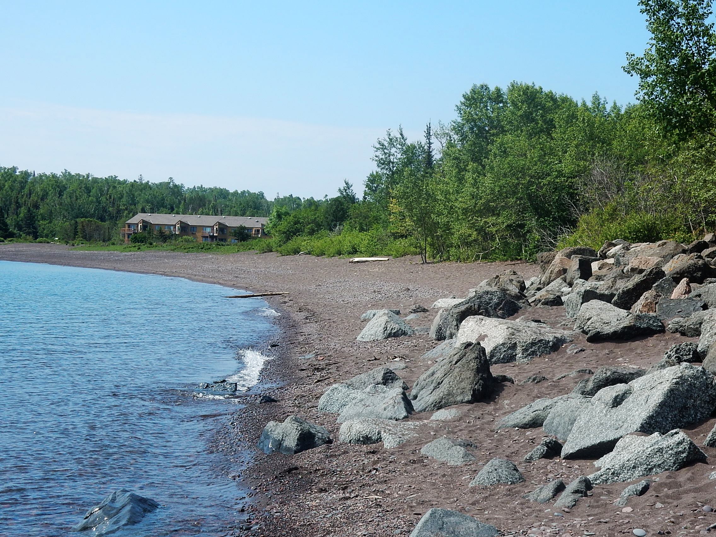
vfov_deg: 20.7
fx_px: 1469
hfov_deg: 27.4
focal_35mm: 71
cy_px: 268
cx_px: 358
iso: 125
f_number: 4.8
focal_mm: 12.6
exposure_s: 1/800
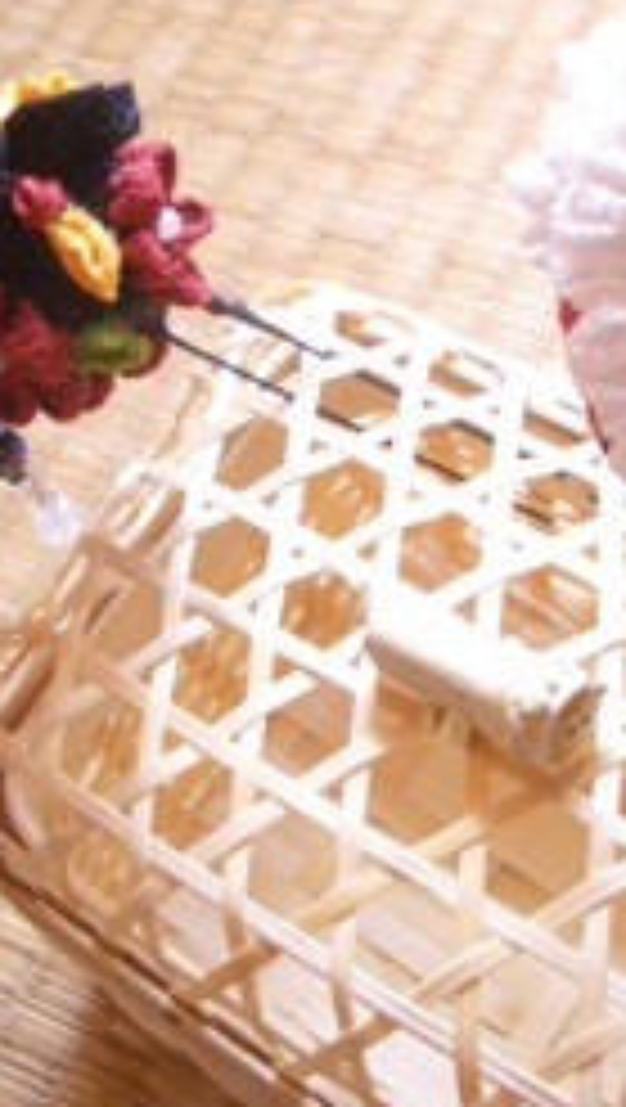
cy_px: 479
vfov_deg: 32.3
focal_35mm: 65
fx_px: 1912
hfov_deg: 18.3
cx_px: 581
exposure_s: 1/25
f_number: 2.6
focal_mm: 5.8
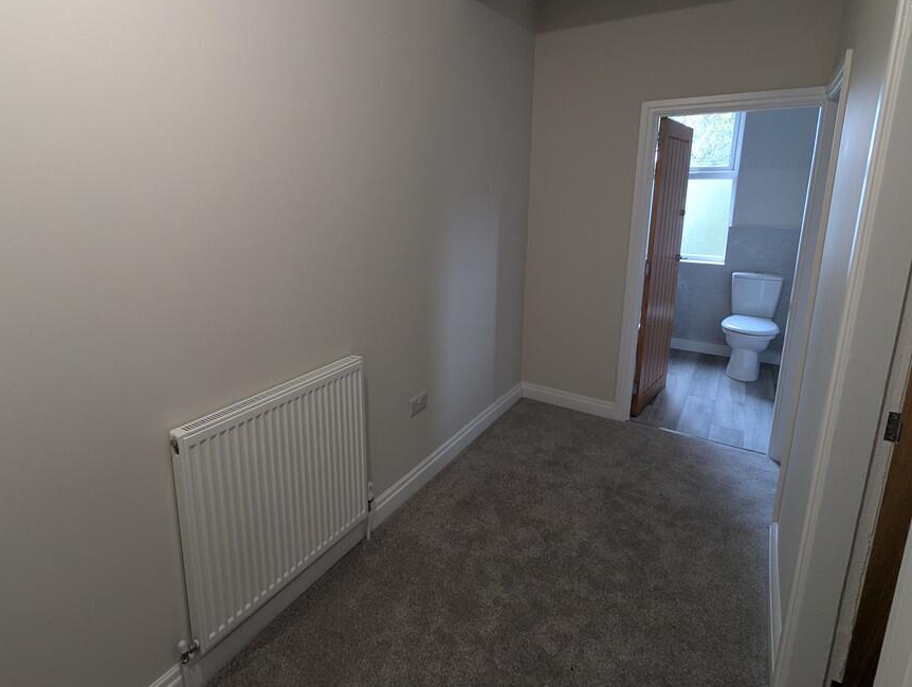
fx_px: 501
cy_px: 296
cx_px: 393
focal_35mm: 19
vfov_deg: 68.5
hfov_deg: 84.1
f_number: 2.2
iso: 91
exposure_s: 1/22.3
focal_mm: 2.35
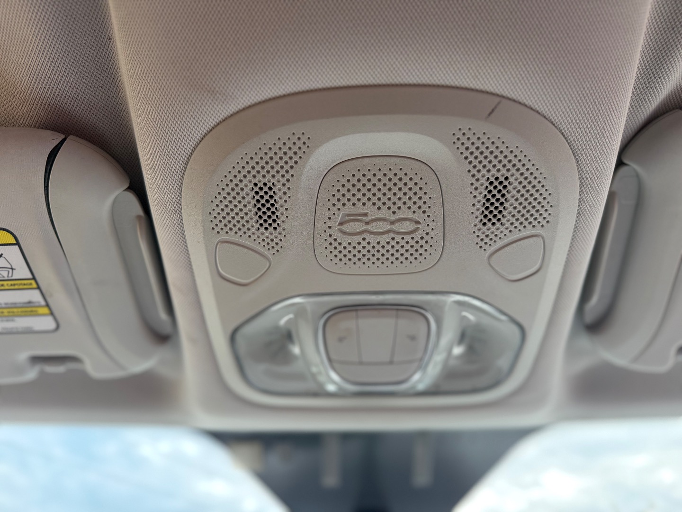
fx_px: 473
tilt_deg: +52.9
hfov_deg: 71.6
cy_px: 256
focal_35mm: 24
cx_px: 341
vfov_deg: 56.8
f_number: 1.78
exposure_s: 1/65
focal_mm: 6.76
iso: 200
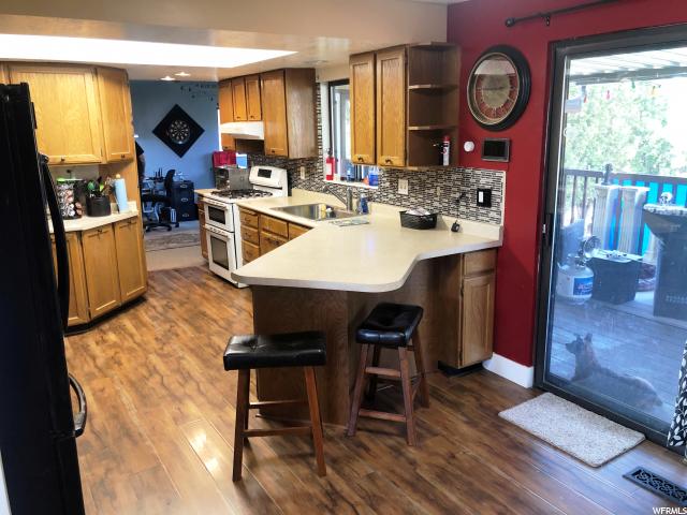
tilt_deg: -12.6
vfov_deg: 49.7
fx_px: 556
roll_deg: +0.9
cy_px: 258
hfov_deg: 63.4
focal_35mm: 28
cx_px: 344
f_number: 1.8
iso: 40
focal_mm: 4
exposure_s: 1/15
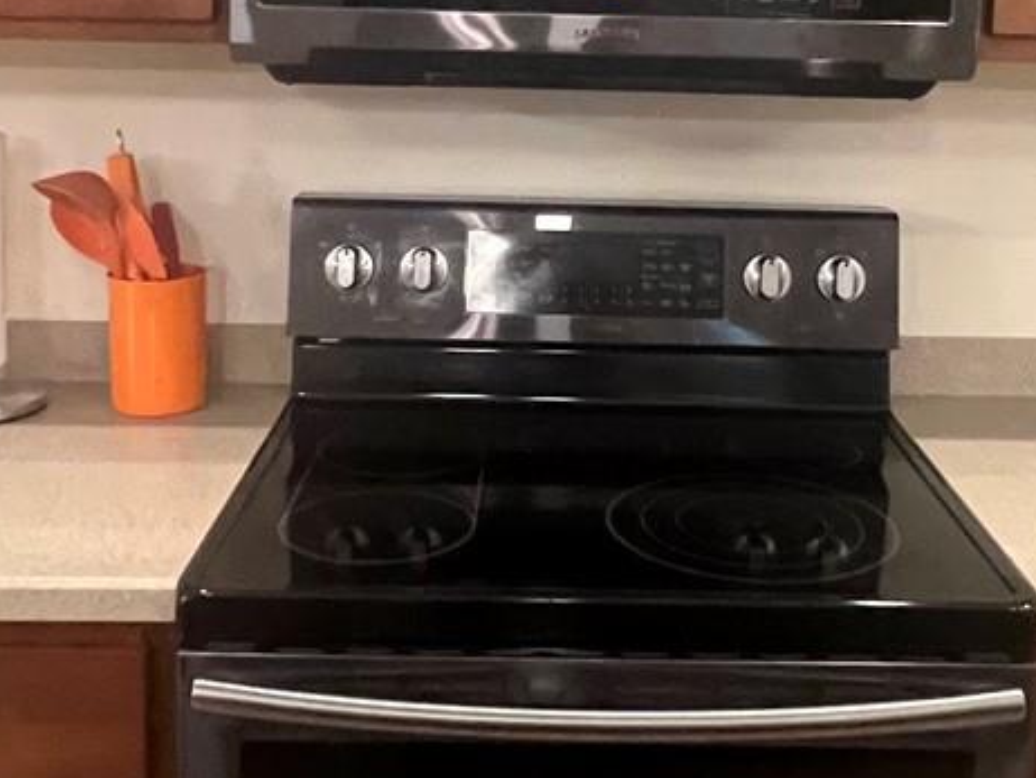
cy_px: 141
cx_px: 585
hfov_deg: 42.0
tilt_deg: -5.0
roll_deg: -1.8
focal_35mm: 45
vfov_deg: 31.3
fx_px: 1347
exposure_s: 1/60
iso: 800
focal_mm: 1.57
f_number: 1.8
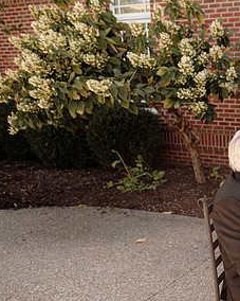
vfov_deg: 39.8
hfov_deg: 28.9
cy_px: 202
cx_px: 278
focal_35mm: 46
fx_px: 409
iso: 160
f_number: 2.8
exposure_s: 1/400
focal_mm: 24
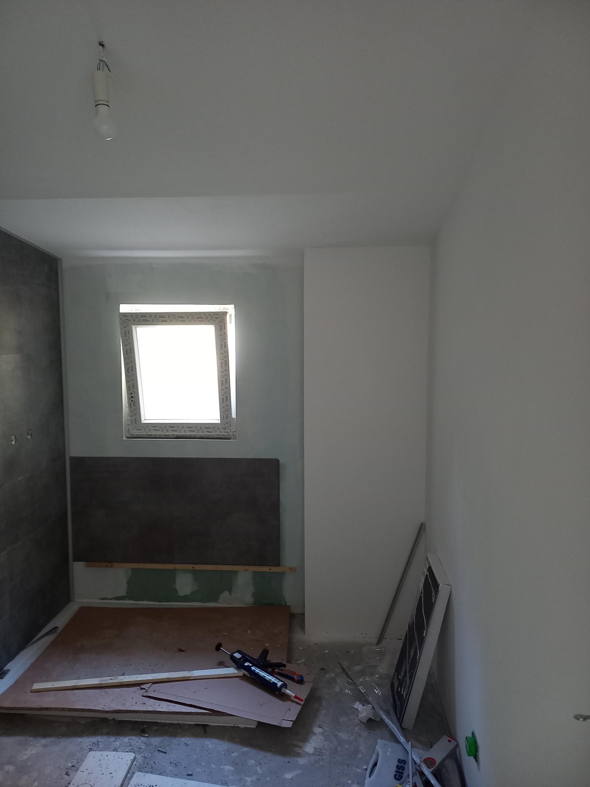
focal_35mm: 25
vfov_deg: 69.4
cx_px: 295
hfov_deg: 54.9
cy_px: 394
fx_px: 568
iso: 640
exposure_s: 1/25
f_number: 1.8
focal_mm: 4.65
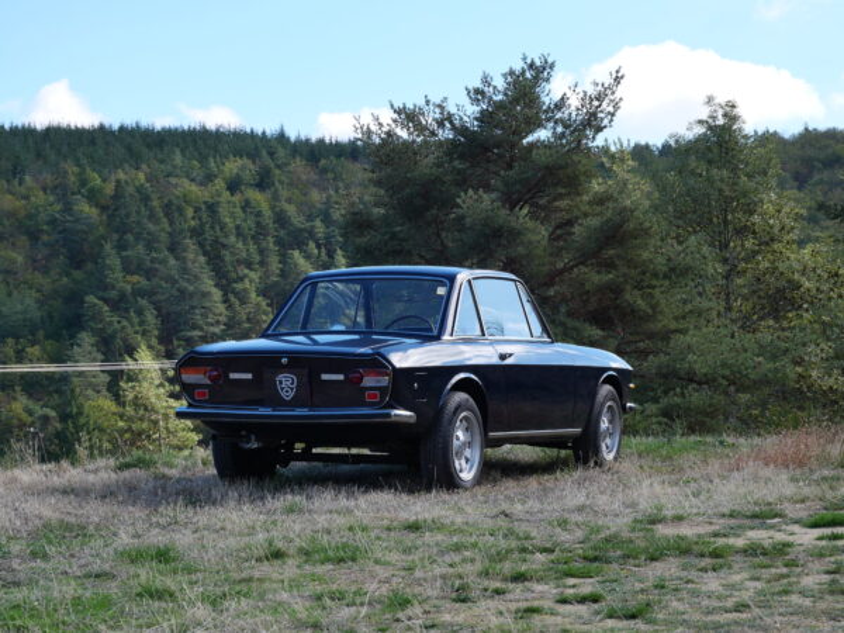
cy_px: 316
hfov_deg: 23.3
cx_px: 422
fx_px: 2048
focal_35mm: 84
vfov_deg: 17.6
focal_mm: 42
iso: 200
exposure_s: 1/250
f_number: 7.1
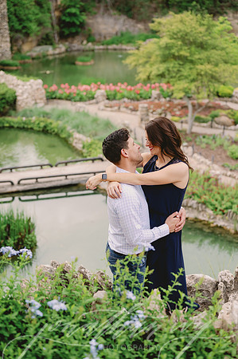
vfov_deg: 39.6
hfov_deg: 26.9
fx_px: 497
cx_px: 119
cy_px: 180
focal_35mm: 50
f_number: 2.5
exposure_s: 1/1000
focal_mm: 50
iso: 400
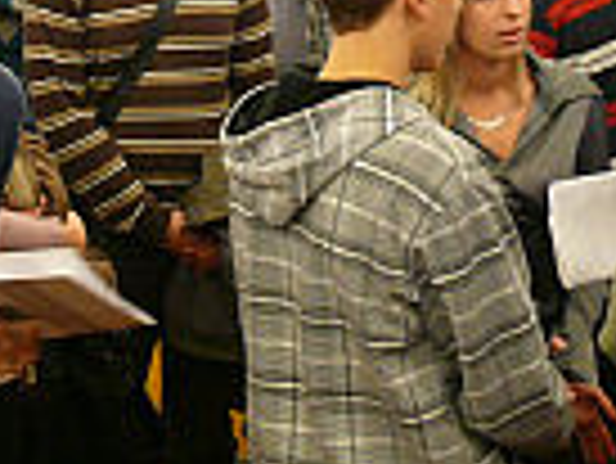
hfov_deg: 17.0
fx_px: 2048
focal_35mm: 115
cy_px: -27
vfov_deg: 12.7
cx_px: 450
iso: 200
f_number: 2.8
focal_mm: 7.4
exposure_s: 1/30
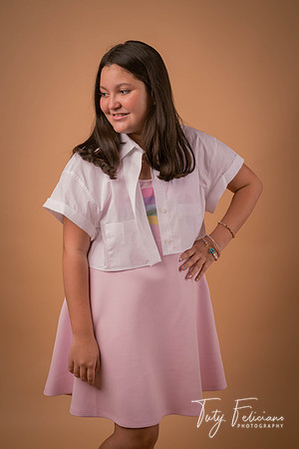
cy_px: 224
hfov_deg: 27.5
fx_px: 610
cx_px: 150
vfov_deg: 40.3
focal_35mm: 49
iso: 64
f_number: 6.3
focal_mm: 49
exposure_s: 1/160
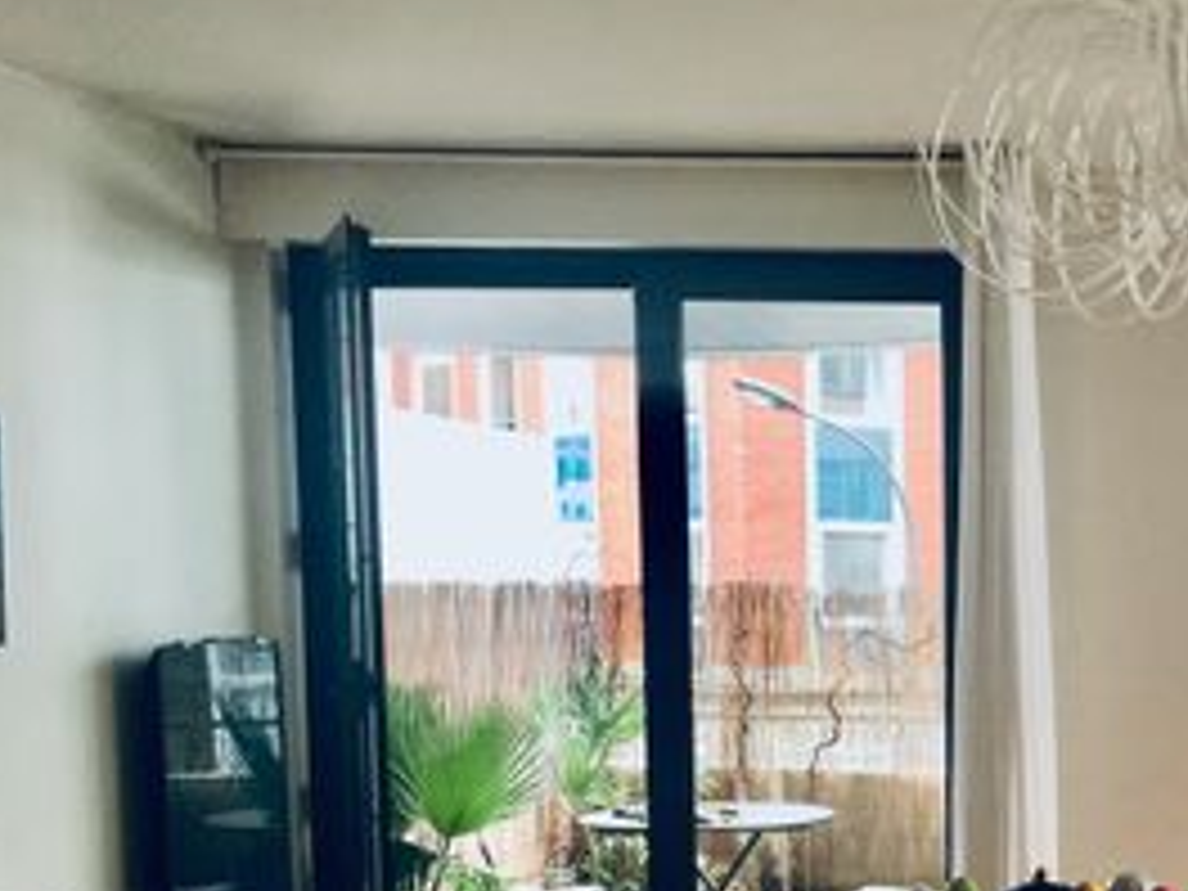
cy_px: 814
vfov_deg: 21.7
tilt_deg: -5.9
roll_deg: -0.8
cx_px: 1318
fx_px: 2265
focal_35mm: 66
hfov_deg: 26.9
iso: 32
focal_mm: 4.15
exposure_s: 1/100
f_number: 2.2
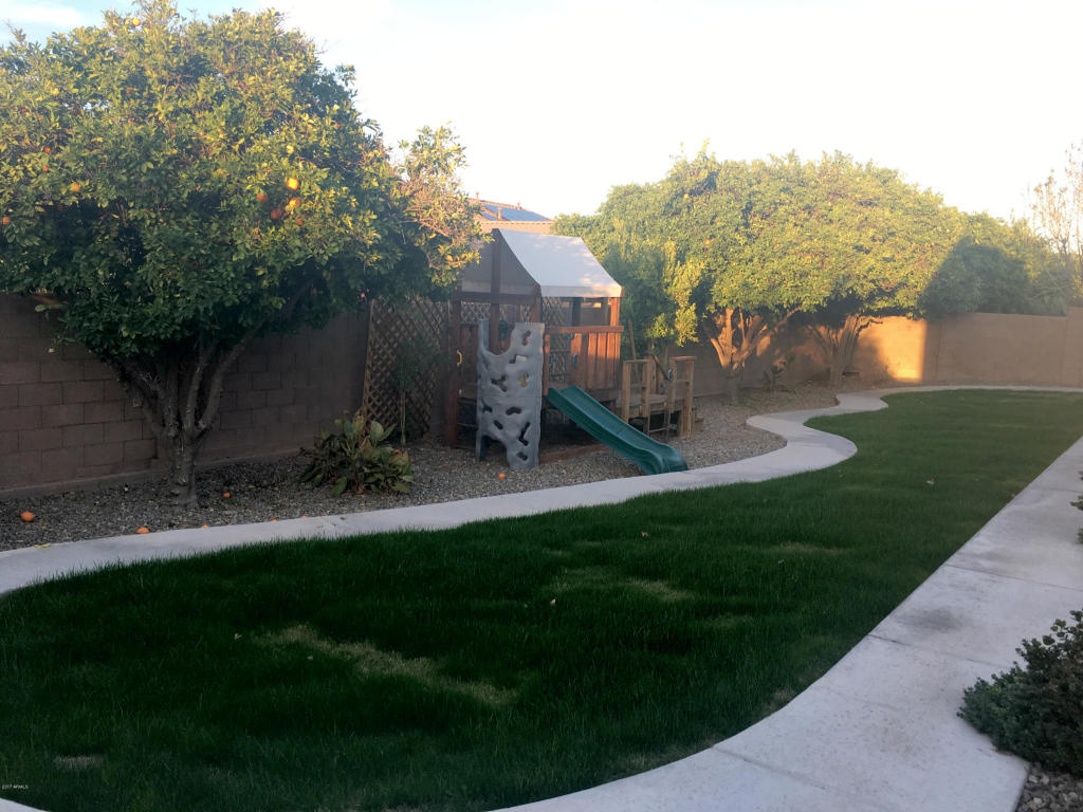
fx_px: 907
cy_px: 406
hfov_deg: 61.7
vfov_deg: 48.2
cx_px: 542
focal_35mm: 29
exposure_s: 1/120
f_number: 2.2
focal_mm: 4.15
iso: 25
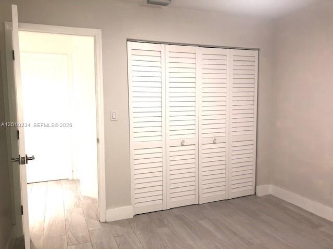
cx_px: 166
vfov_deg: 49.7
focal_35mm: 28
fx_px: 269
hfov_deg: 63.4
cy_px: 124
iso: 25
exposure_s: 1/16
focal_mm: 3.99
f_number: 1.8
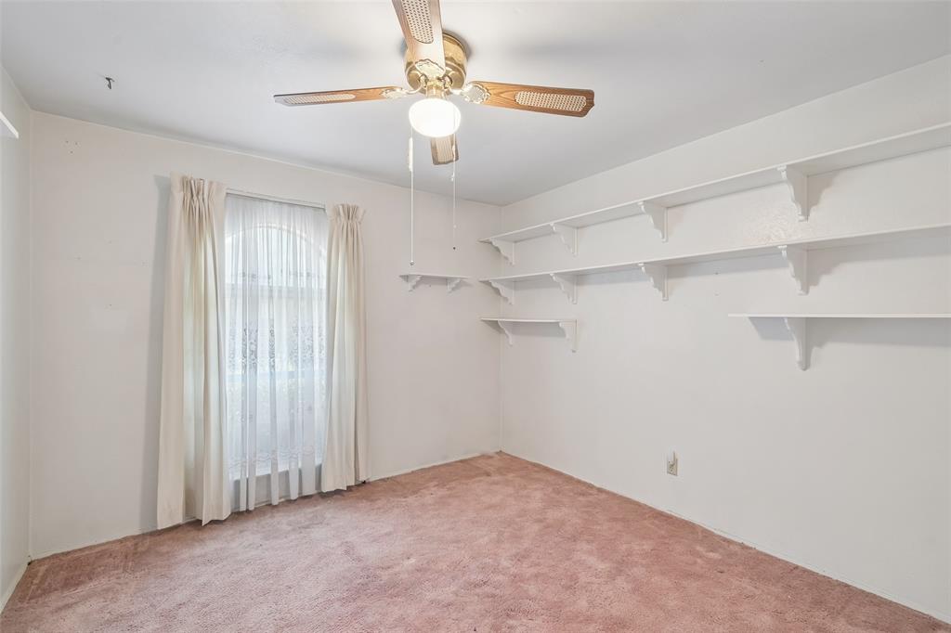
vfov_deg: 73.7
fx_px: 423
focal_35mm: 16
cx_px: 476
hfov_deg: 96.8
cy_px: 316
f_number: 8
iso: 400
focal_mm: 16
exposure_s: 1/15
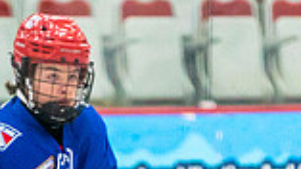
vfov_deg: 1.1
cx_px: -119
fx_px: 9099
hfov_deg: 1.9
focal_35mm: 1141
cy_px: 390
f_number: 2.8
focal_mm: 200
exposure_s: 1/1000
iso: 3200
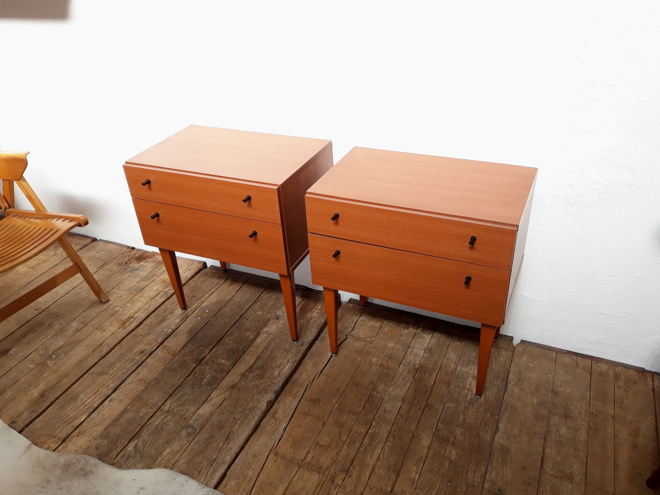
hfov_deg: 65.3
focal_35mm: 27
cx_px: 330
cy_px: 248
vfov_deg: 51.4
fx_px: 515
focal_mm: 3.71
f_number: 1.7
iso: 40
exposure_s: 1/276
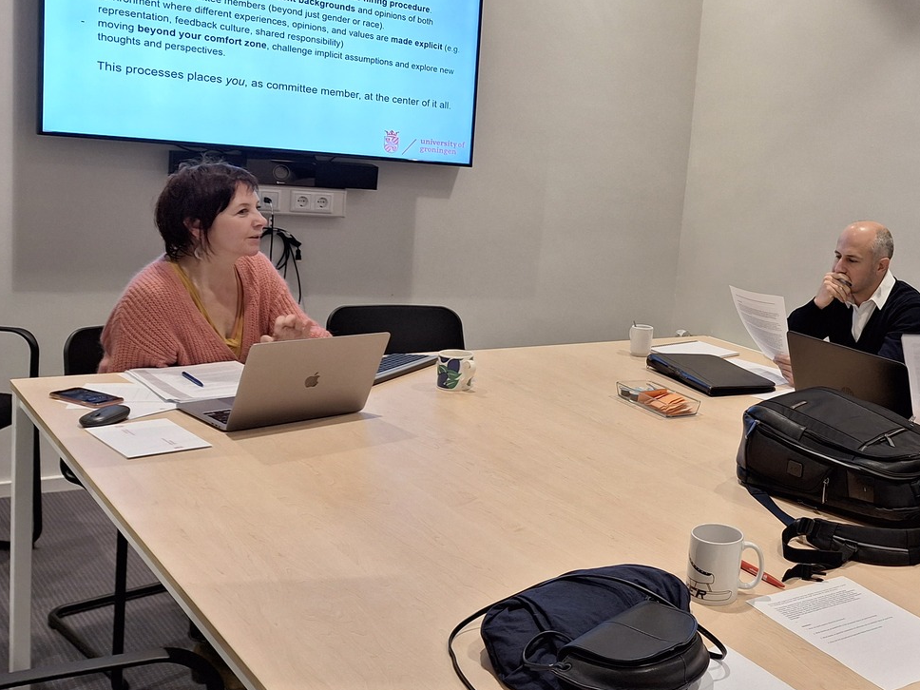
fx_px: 1010
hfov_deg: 46.4
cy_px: 286
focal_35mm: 38
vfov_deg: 37.6
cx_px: 737
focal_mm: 5.54
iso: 50
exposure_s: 1/50
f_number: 1.8
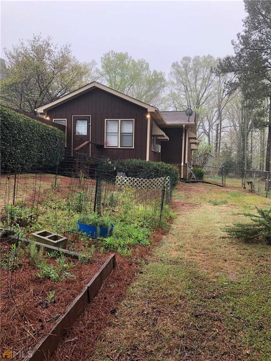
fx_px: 292
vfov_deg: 63.4
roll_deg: -0.3
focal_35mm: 28
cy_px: 180
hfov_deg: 49.7
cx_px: 136
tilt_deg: -0.4
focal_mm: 3.99
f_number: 1.8
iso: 20
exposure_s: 1/161
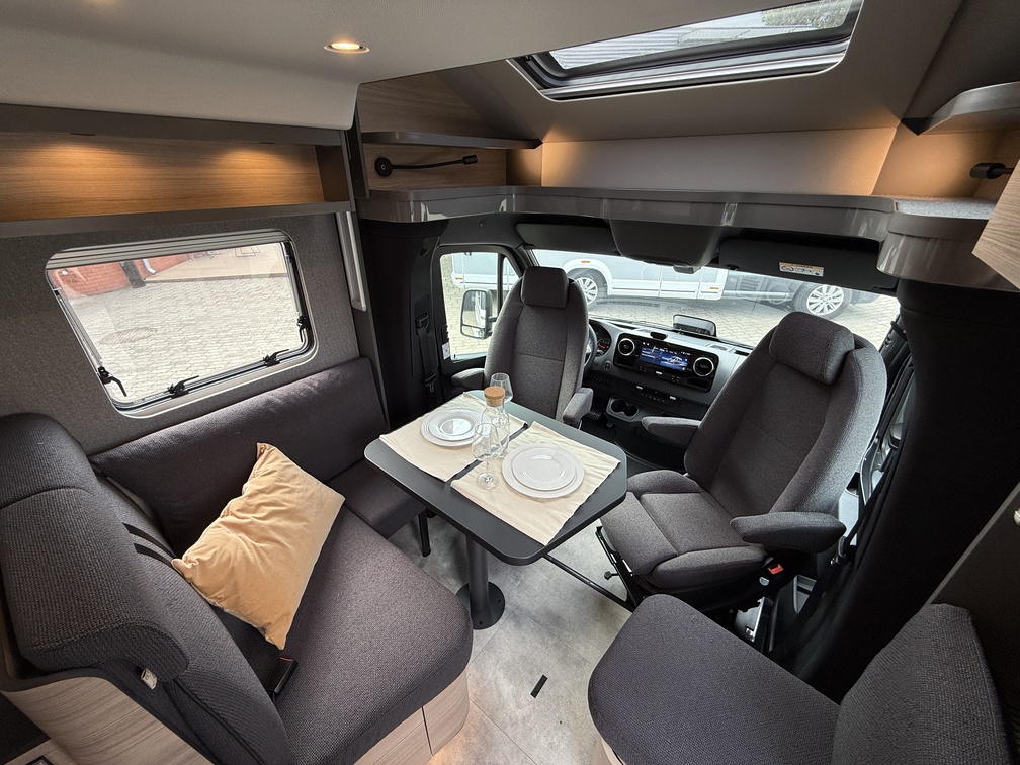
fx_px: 413
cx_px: 510
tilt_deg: -29.9
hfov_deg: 102.1
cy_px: 382
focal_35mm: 14
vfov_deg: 85.7
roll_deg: +2.5
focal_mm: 2.22
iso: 64
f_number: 2.2
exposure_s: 1/116
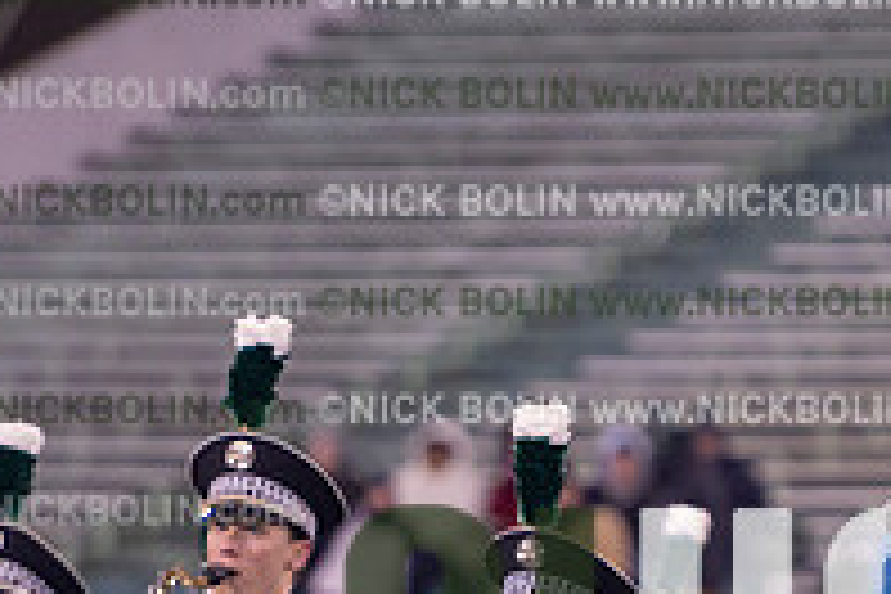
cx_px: 662
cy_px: 722
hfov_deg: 3.6
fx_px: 14131
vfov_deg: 2.4
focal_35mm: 571
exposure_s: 1/1250
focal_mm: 195
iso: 2500
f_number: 2.8
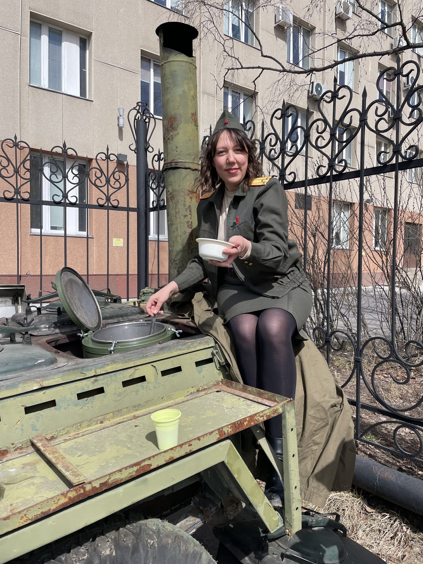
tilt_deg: -1.7
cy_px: 282
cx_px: 212
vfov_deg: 67.3
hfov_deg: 53.1
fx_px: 424
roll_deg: +0.2
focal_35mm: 26
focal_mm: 4.2
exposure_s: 1/3401
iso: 32
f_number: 1.6
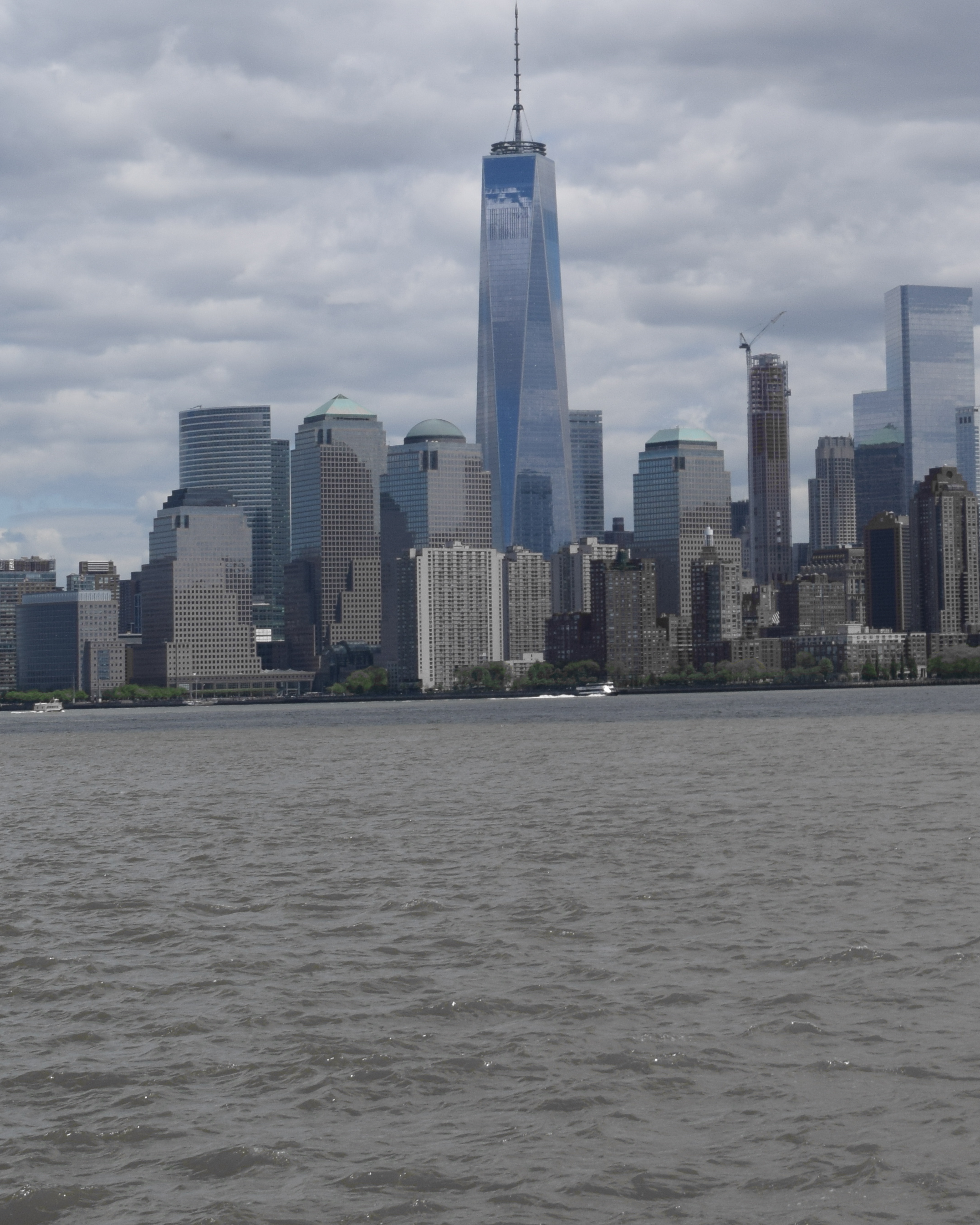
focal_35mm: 91
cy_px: 411
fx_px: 3301
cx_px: 1095
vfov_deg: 20.9
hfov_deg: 16.4
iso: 200
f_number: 13
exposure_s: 1/640
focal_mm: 29
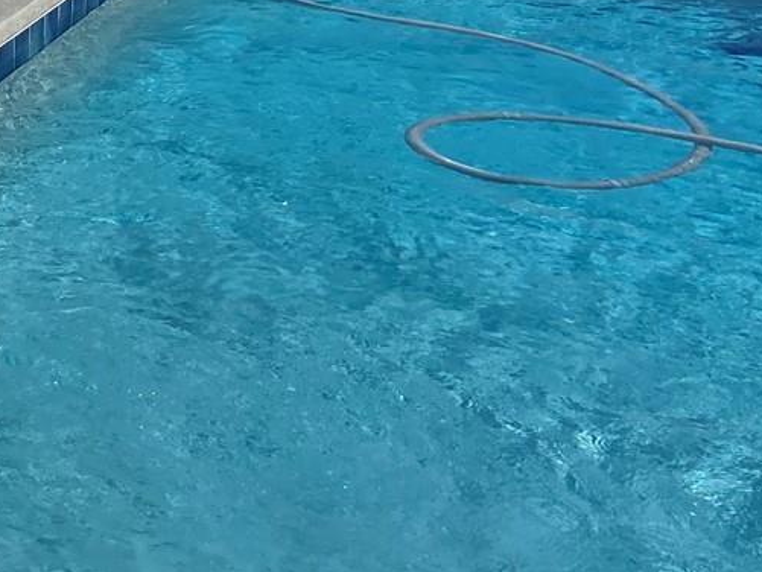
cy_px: -140
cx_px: -252
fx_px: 1828
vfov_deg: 16.9
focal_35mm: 83
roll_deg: +2.1
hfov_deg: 21.2
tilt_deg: -9.2
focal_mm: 4.25
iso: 32
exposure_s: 1/6410
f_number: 1.8
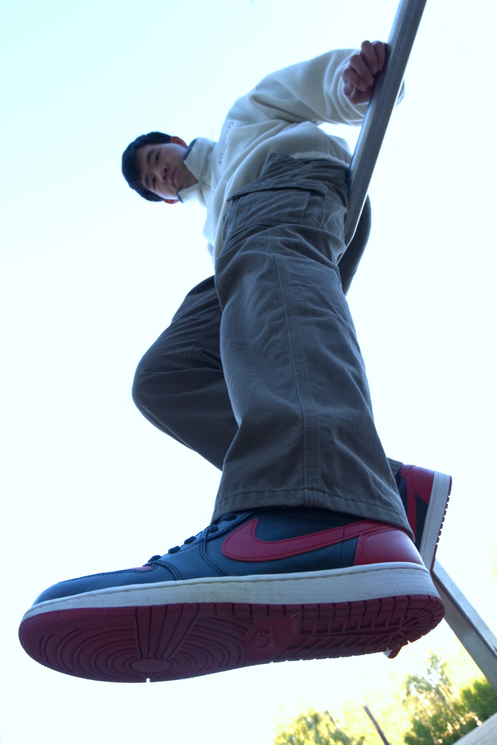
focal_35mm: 27
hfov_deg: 48.0
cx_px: 248
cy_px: 372
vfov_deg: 67.4
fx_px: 559
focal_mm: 18
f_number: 9
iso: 400
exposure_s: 1/125
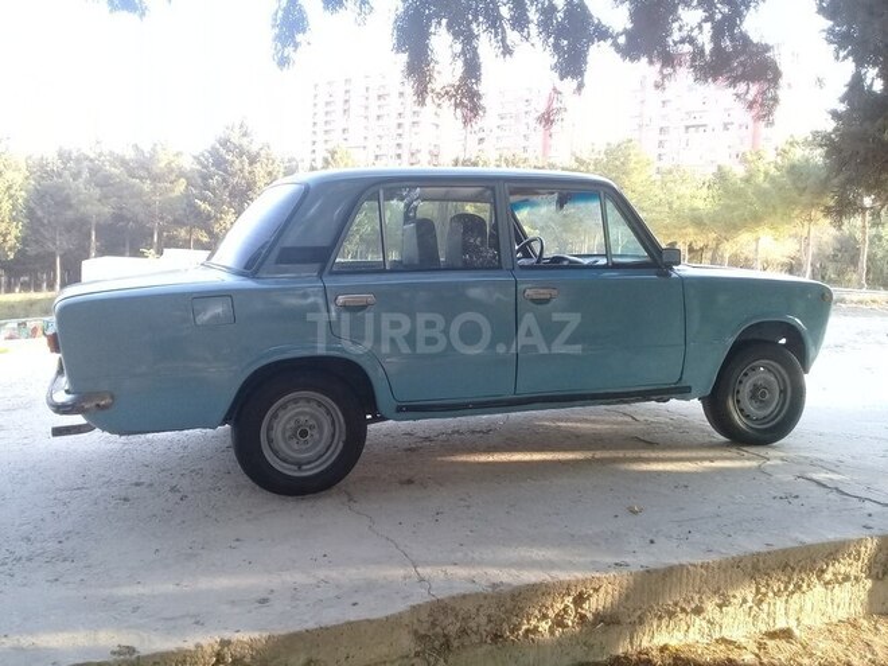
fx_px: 795
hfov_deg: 58.4
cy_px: 333
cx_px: 444
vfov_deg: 45.4
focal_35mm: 31
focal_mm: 3.3
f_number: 2.2
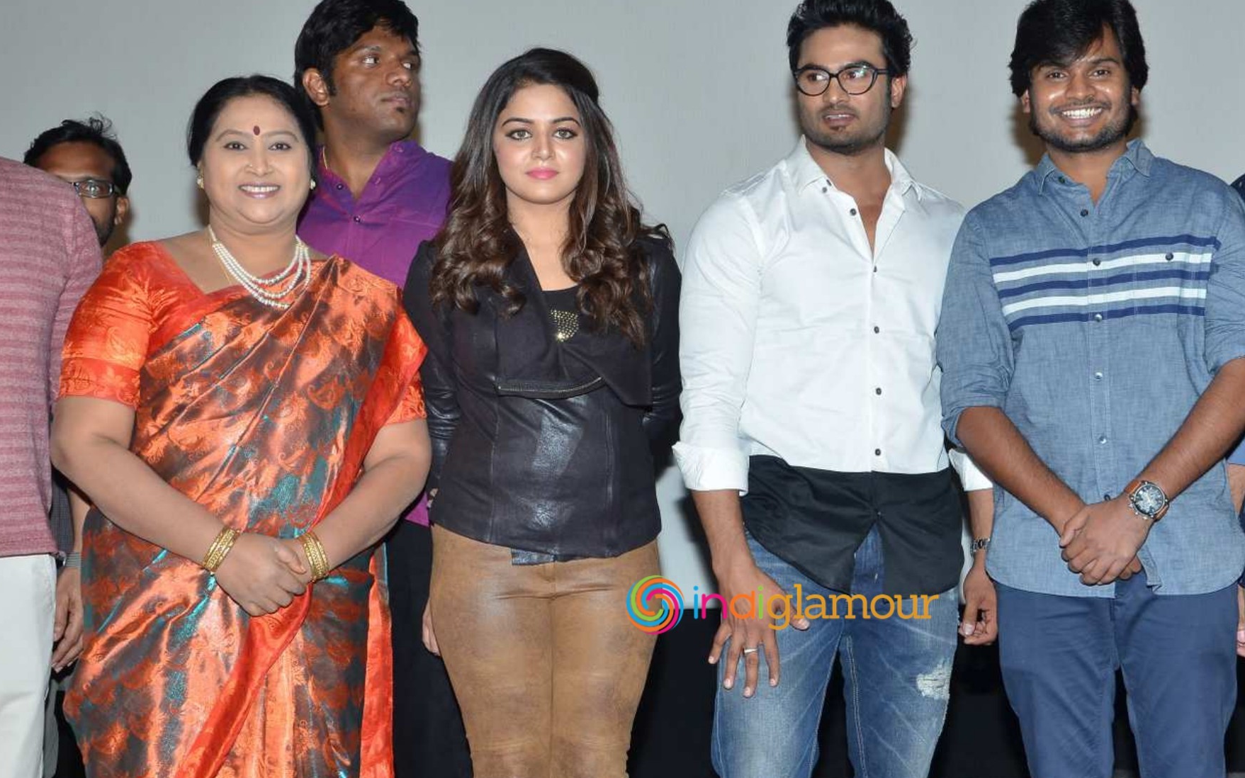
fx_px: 2002
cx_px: 782
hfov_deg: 34.4
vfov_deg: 22.0
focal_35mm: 59
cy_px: 393
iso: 400
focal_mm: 30
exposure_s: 1/125
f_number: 6.3
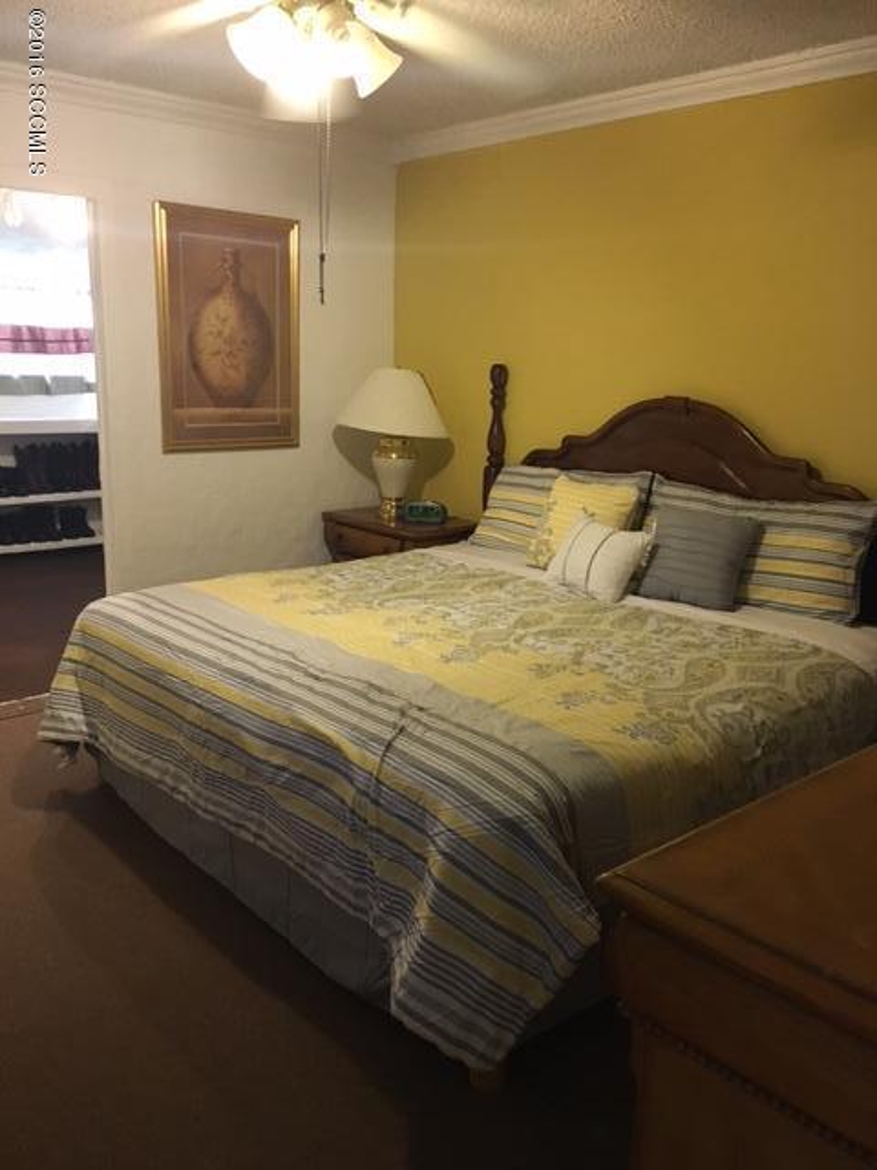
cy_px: 585
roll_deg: -1.3
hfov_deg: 48.2
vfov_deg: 61.7
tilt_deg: -14.4
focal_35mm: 29
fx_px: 980
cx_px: 438
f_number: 2.2
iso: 200
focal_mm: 4.15
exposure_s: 1/15
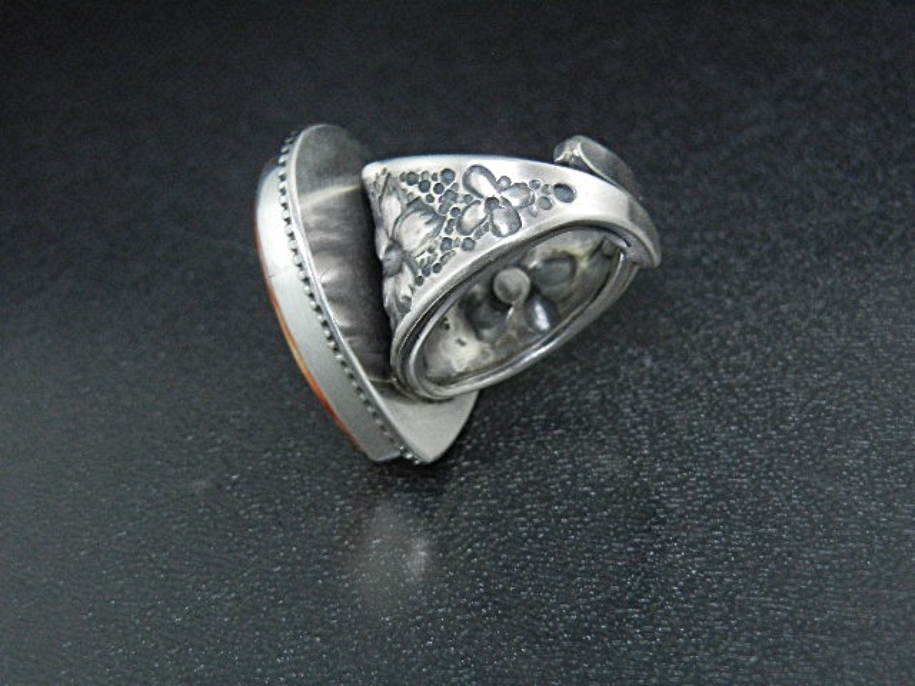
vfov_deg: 24.8
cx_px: 458
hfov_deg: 32.7
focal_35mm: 59
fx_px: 1560
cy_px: 343
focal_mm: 10.6
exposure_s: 1/30
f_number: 8
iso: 784
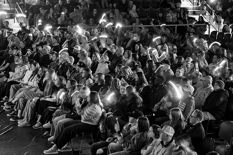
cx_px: 116
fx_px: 712
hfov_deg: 18.6
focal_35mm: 110
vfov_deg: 12.5
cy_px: 78
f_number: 2.8
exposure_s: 1/2
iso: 1000
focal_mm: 110
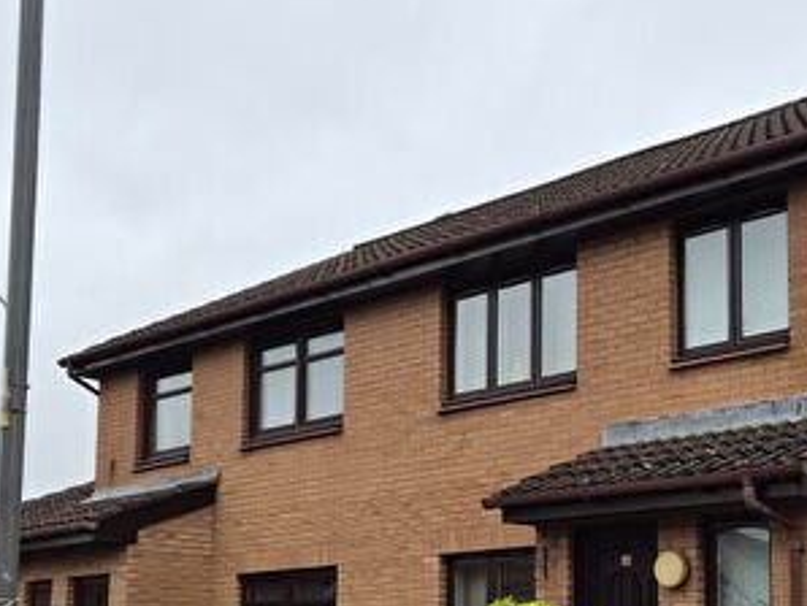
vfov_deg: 26.4
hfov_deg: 34.4
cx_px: 653
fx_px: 1260
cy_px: 515
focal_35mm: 54
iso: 80
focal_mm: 5.4
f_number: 1.8
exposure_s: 1/3936
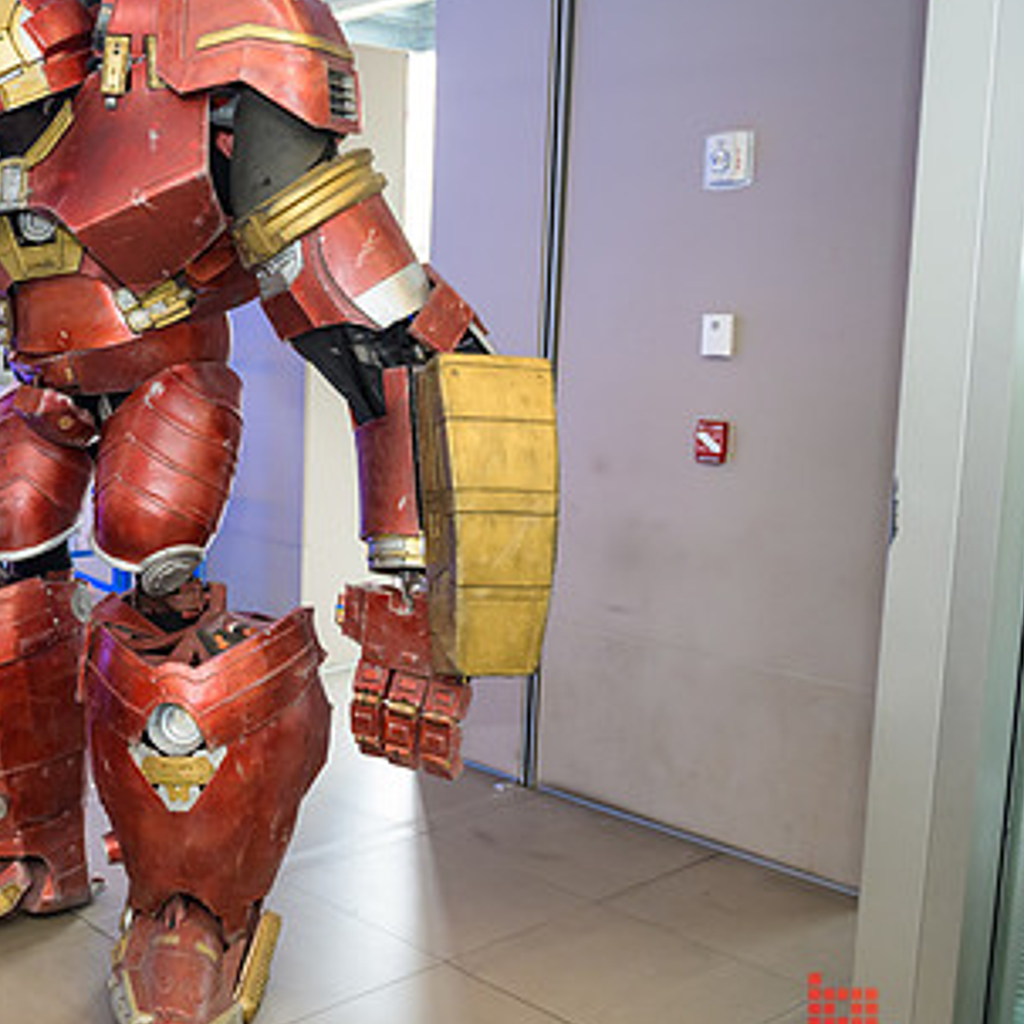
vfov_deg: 42.8
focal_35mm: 39
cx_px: 68
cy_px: 495
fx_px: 1305
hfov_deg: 39.2
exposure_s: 1/125
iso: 800
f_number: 3.2
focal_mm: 24
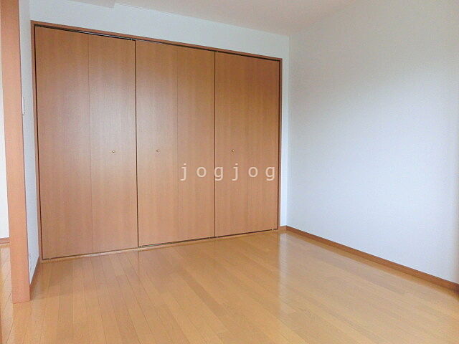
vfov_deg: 56.8
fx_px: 318
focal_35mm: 24
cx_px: 230
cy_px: 172
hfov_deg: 71.6
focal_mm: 4.24
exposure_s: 1/125
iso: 500
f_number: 3
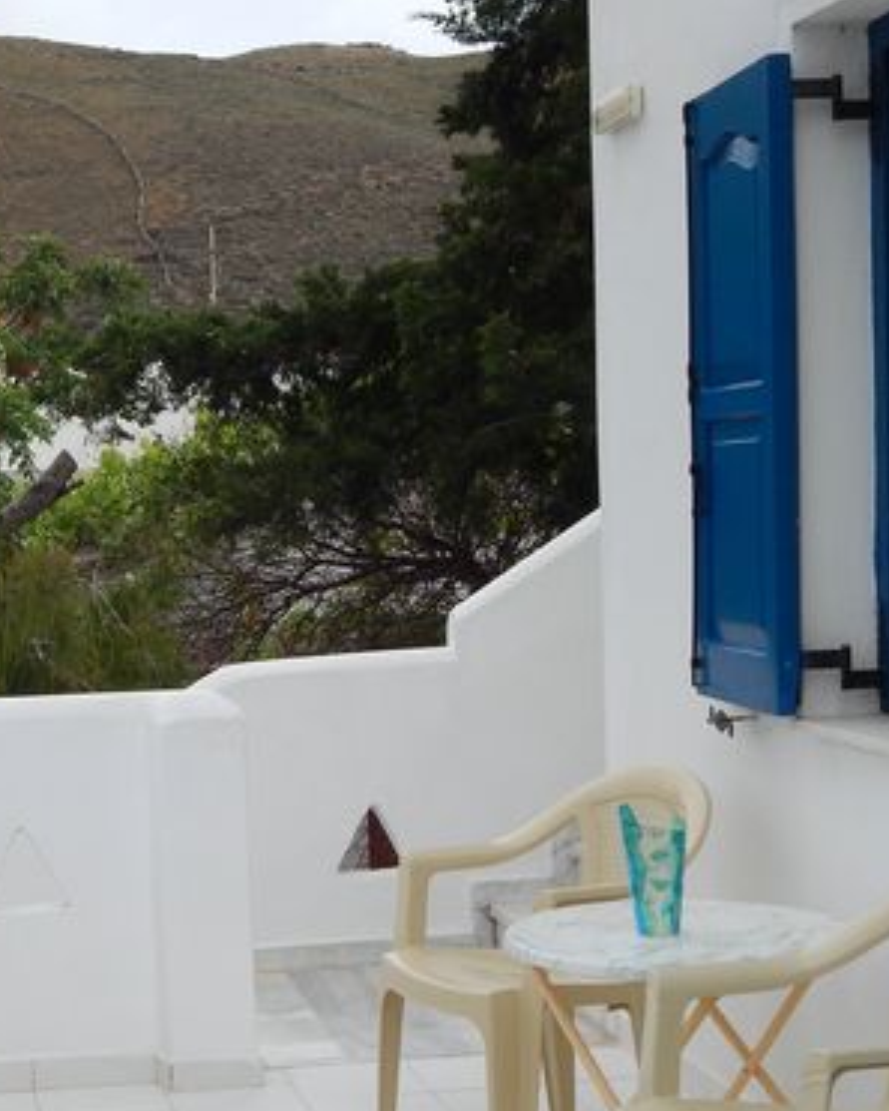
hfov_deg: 21.9
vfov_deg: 27.4
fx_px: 2268
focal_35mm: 69
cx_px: 171
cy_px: 737
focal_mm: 6.1
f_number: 3.3
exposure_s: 1/800
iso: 125
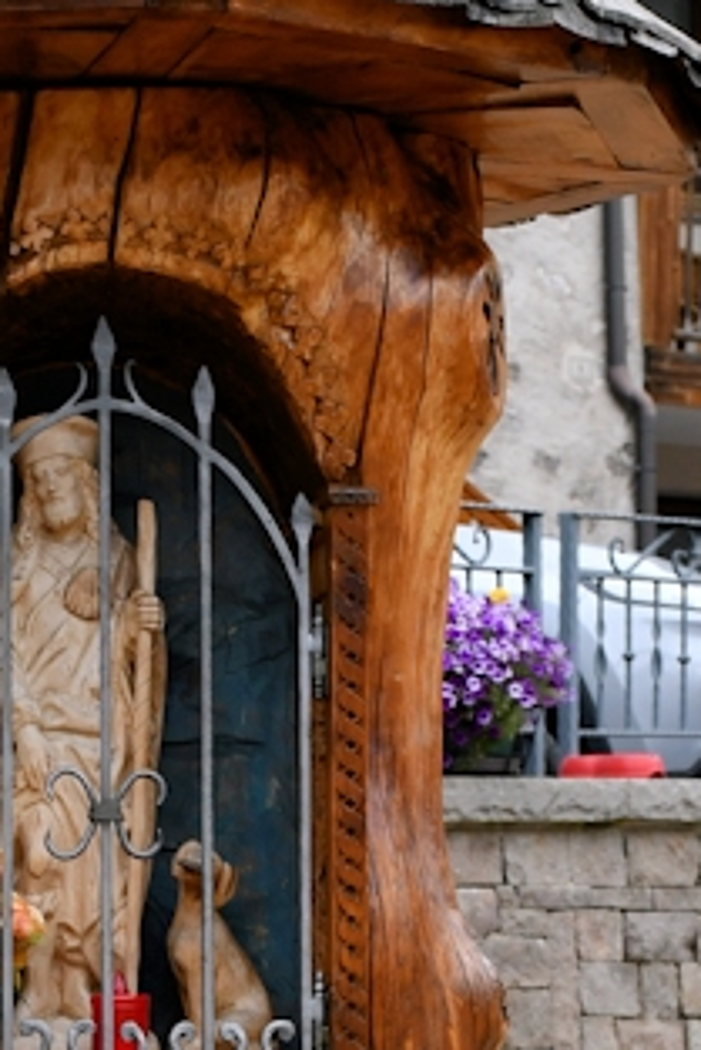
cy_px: 859
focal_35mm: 184
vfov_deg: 11.1
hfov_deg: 7.5
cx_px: 174
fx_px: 5368
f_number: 7.1
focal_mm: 32
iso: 200
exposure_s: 1/250
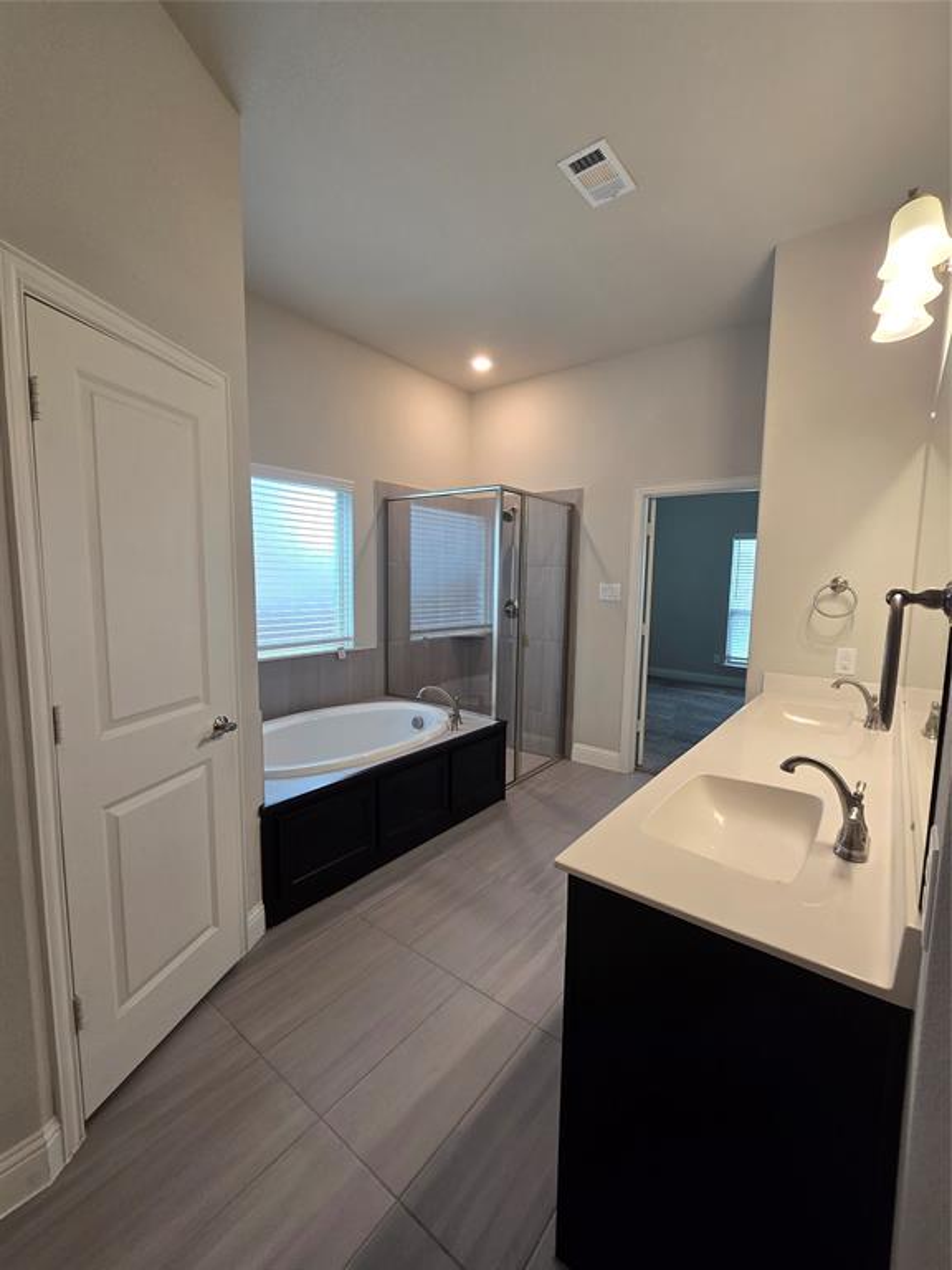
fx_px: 477
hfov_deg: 89.9
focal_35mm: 13
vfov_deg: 106.2
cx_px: 476
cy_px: 635
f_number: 2.2
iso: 125
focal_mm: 2.2
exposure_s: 1/60
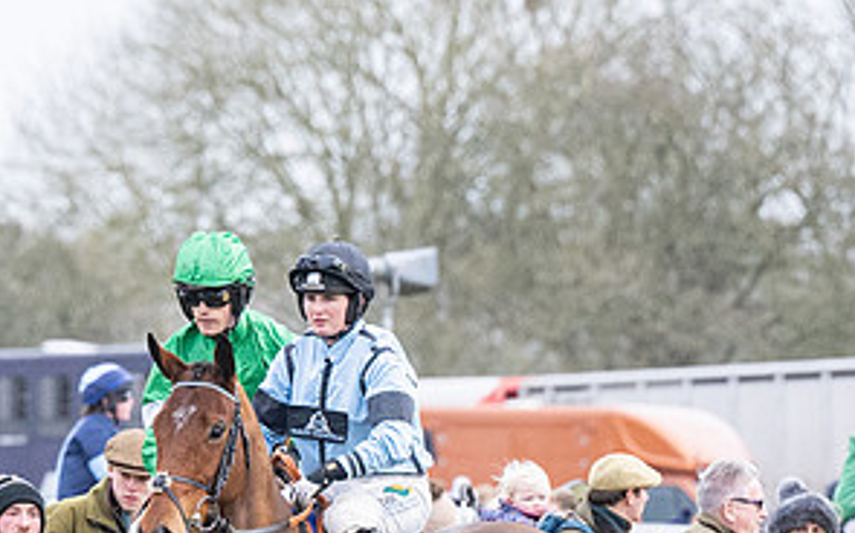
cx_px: 325
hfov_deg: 2.5
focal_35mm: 835
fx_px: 19446
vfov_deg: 1.6
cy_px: 731
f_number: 4
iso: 800
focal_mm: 175
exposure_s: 1/1000
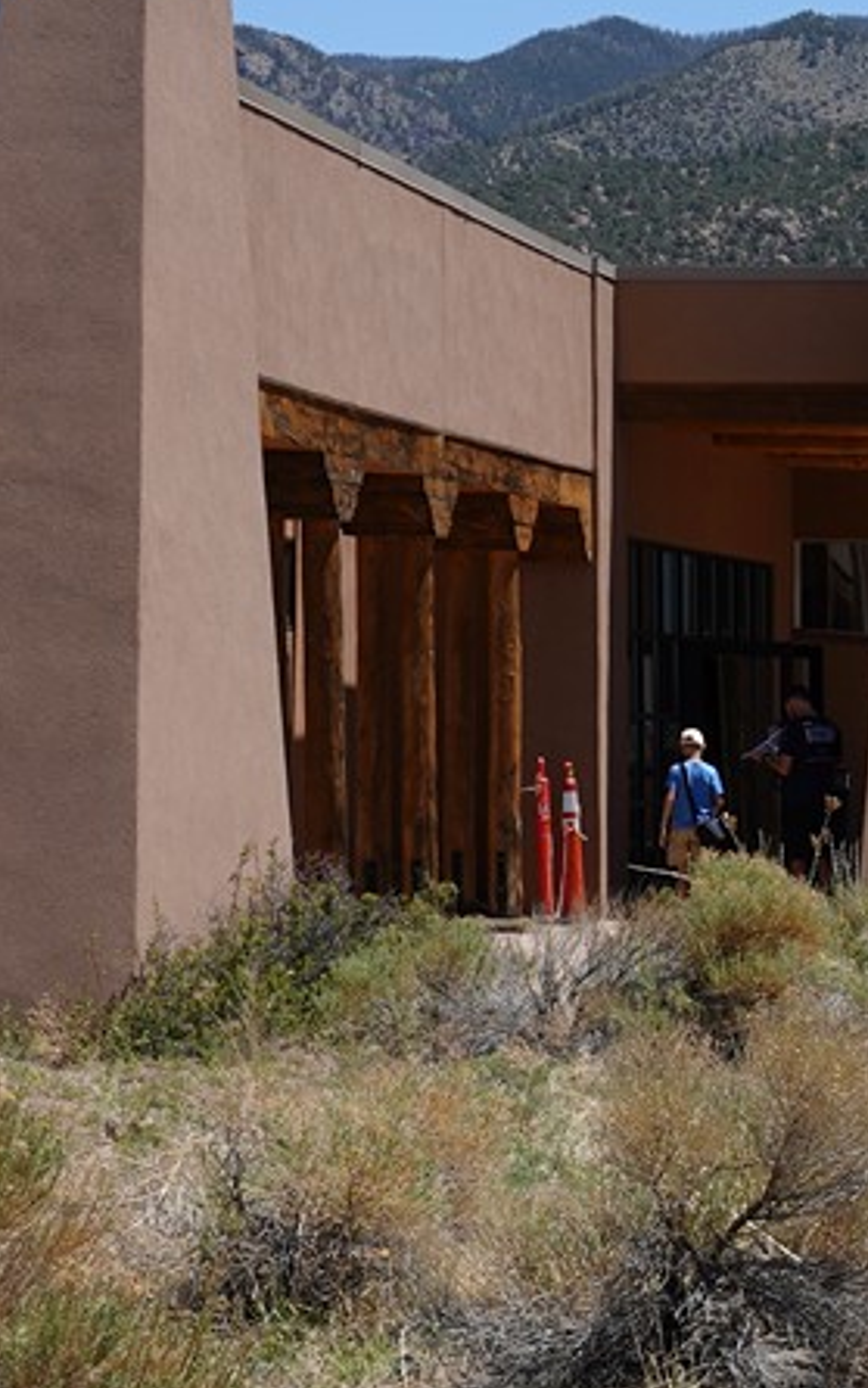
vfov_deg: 16.2
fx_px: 4842
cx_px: 1608
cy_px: 1083
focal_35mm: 128
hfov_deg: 9.7
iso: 80
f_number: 11
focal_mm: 28
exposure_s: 1/160
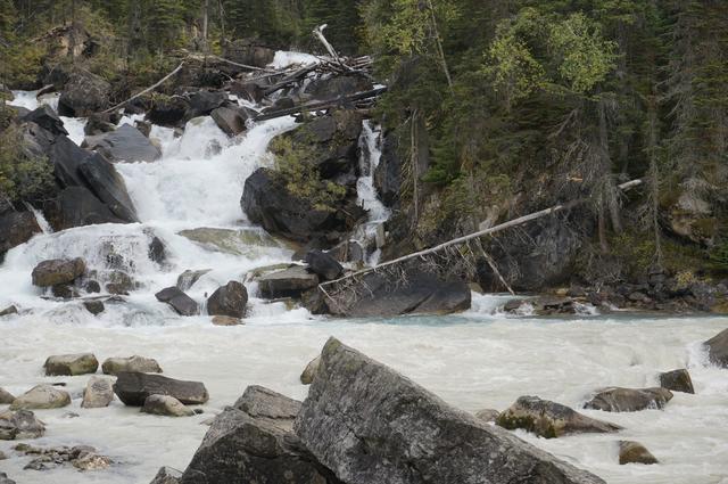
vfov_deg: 20.1
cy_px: 242
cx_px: 364
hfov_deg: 29.9
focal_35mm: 68
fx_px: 1363
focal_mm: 45
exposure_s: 1/160
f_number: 8
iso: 100
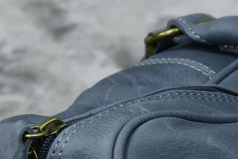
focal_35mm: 245
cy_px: 220
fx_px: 1620
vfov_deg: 5.6
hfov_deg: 8.2
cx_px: 358
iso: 125
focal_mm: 17
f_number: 3.3
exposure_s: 1/4
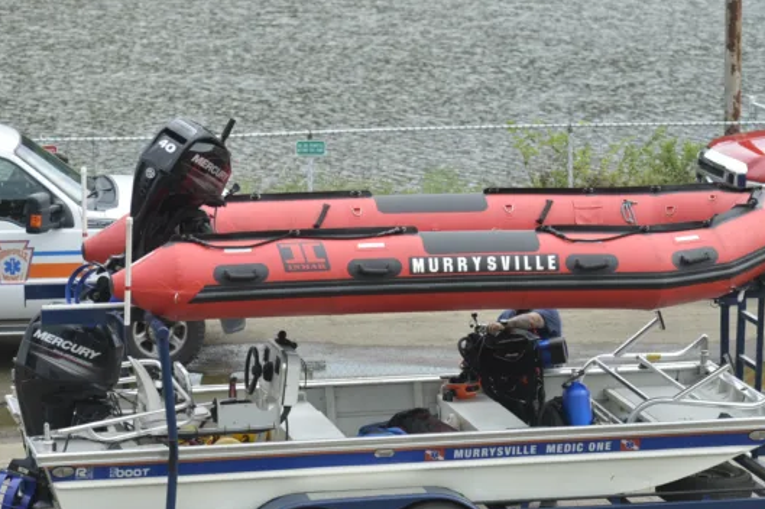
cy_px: 324
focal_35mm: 159
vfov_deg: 8.6
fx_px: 3377
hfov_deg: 12.9
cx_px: 411
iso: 400
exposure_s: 1/2000
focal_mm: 112
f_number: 3.5
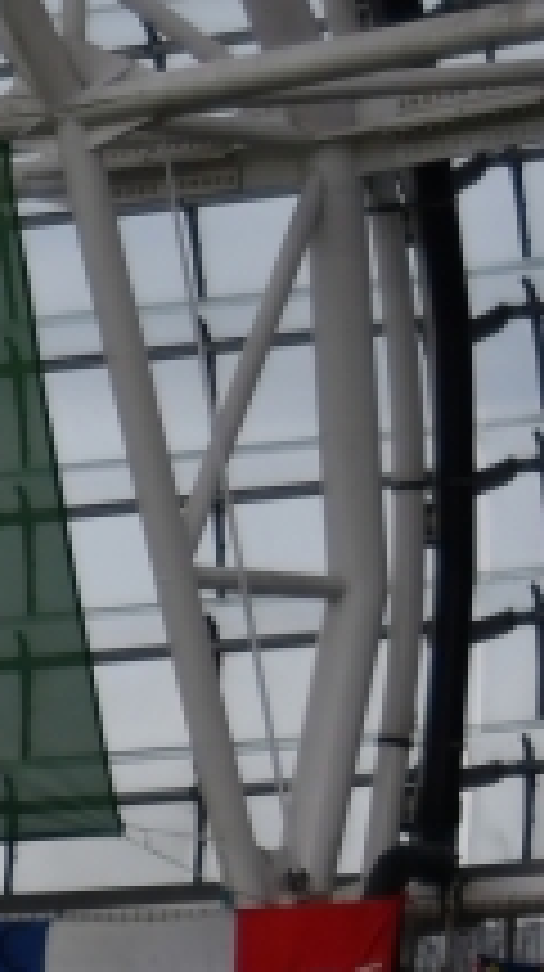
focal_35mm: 342
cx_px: -1075
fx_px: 8798
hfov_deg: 3.5
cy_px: 1190
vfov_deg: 6.3
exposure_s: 1/400
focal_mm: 44
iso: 360
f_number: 4.5
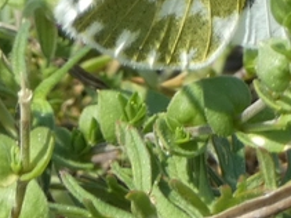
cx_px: 204
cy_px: -72
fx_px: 6999
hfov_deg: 2.4
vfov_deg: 1.8
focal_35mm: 833
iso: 80
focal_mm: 49.1
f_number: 5.5
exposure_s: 1/100
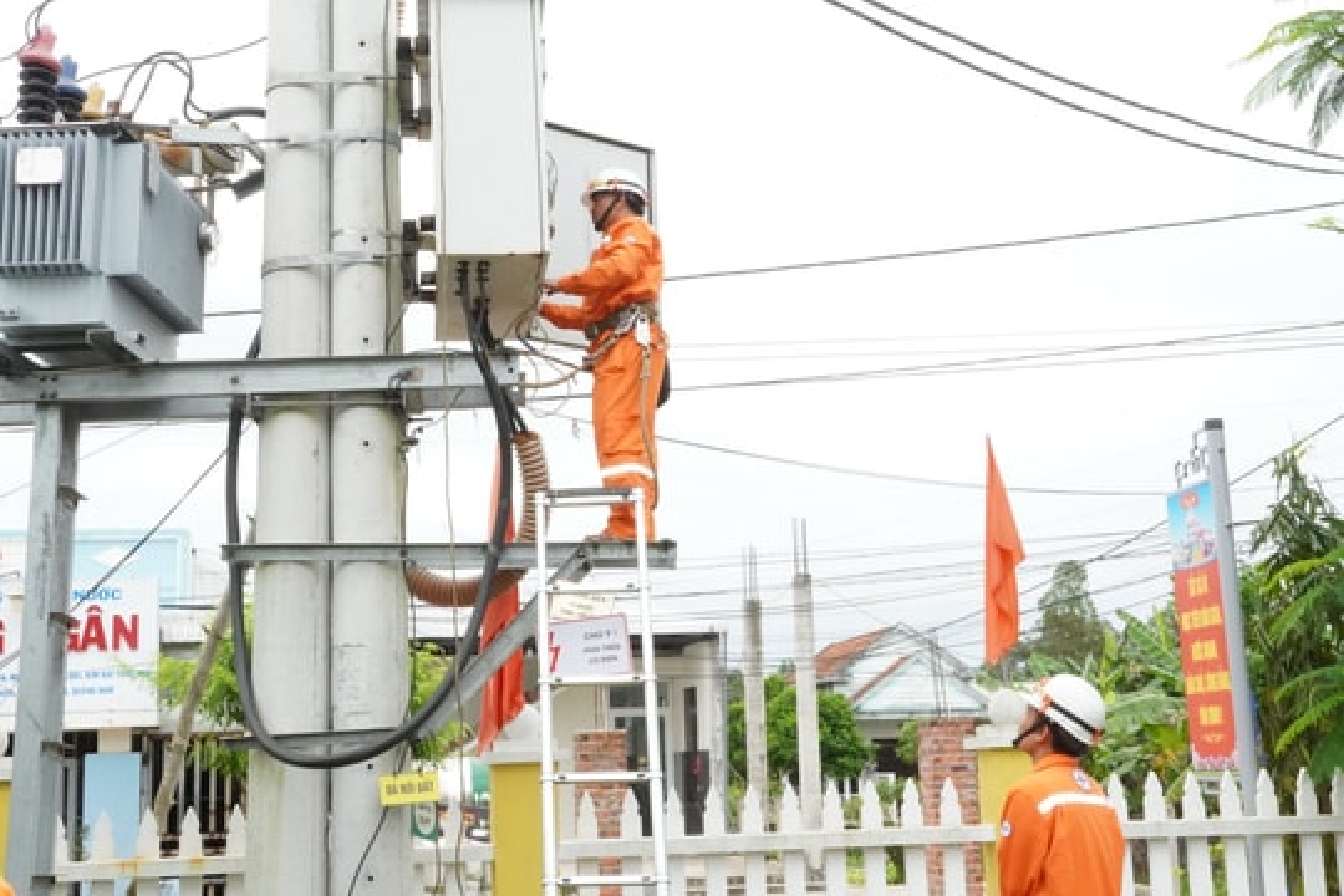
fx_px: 1848
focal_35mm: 50
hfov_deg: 40.0
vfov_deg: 27.3
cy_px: 448
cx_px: 672
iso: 4000
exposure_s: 1/160
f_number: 29
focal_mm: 33
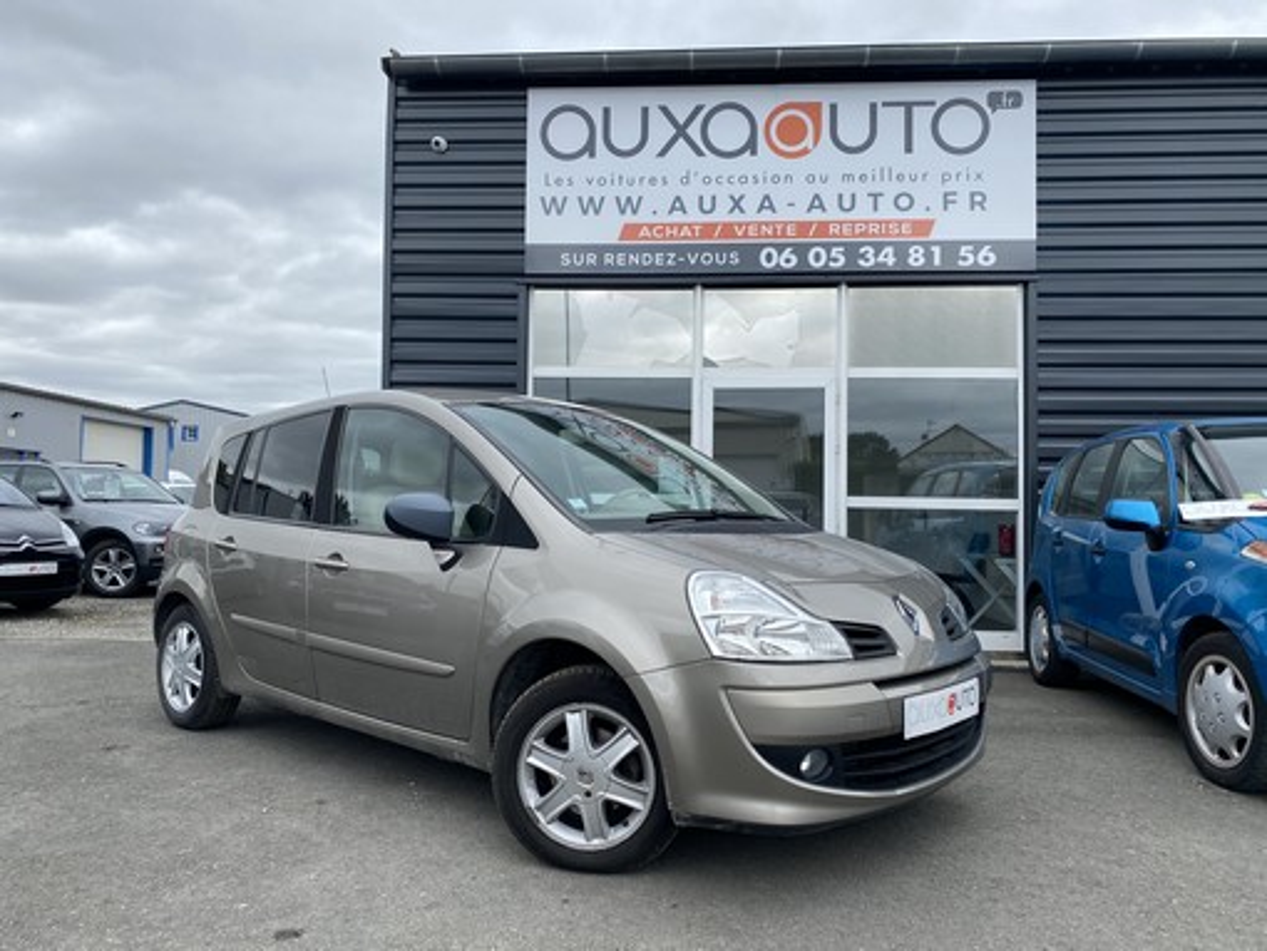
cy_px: 476
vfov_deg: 53.1
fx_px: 952
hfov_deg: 67.3
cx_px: 634
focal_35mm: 26
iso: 32
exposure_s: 1/1701
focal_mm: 4.25
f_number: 1.8
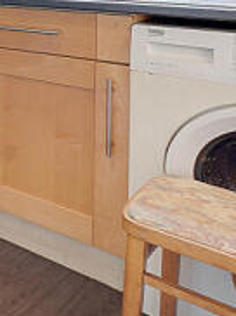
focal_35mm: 52
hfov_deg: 17.4
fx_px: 474
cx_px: -265
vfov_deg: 31.2
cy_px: -60
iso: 200
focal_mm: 10
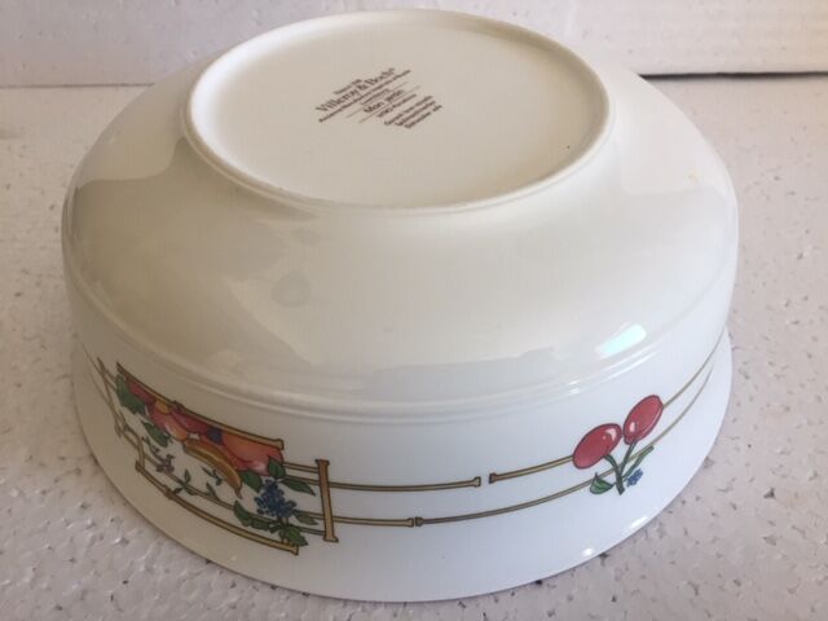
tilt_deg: -44.2
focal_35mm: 29
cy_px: 310
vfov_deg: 48.2
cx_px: 414
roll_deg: -0.1
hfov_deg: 61.7
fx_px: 694
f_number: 2.2
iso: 40
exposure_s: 1/33
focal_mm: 4.15
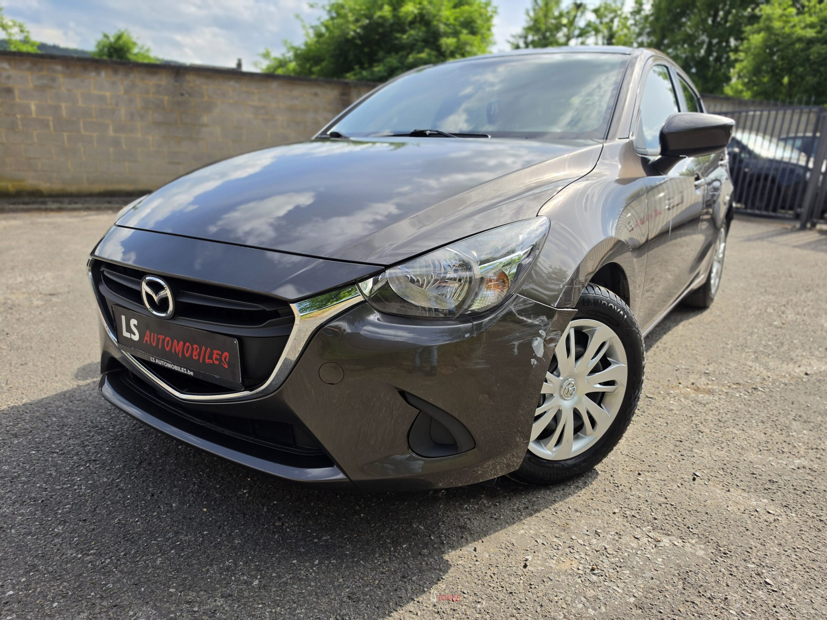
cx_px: 414
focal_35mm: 23
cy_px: 310
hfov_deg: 73.9
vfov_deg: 58.9
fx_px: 549
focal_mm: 6.5
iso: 64
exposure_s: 1/4764
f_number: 1.4
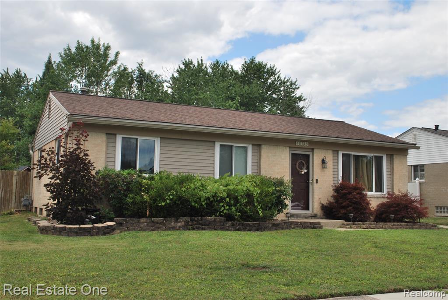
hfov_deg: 49.5
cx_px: 224
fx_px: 486
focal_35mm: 39
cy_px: 150
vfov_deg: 34.3
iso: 100
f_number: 9
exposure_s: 1/200
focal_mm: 26
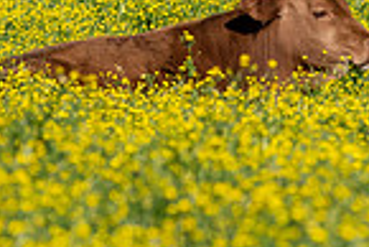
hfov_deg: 0.7
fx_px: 30842
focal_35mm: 3006
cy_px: -98
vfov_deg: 0.5
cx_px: 158
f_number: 10
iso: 400
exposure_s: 1/800
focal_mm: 500
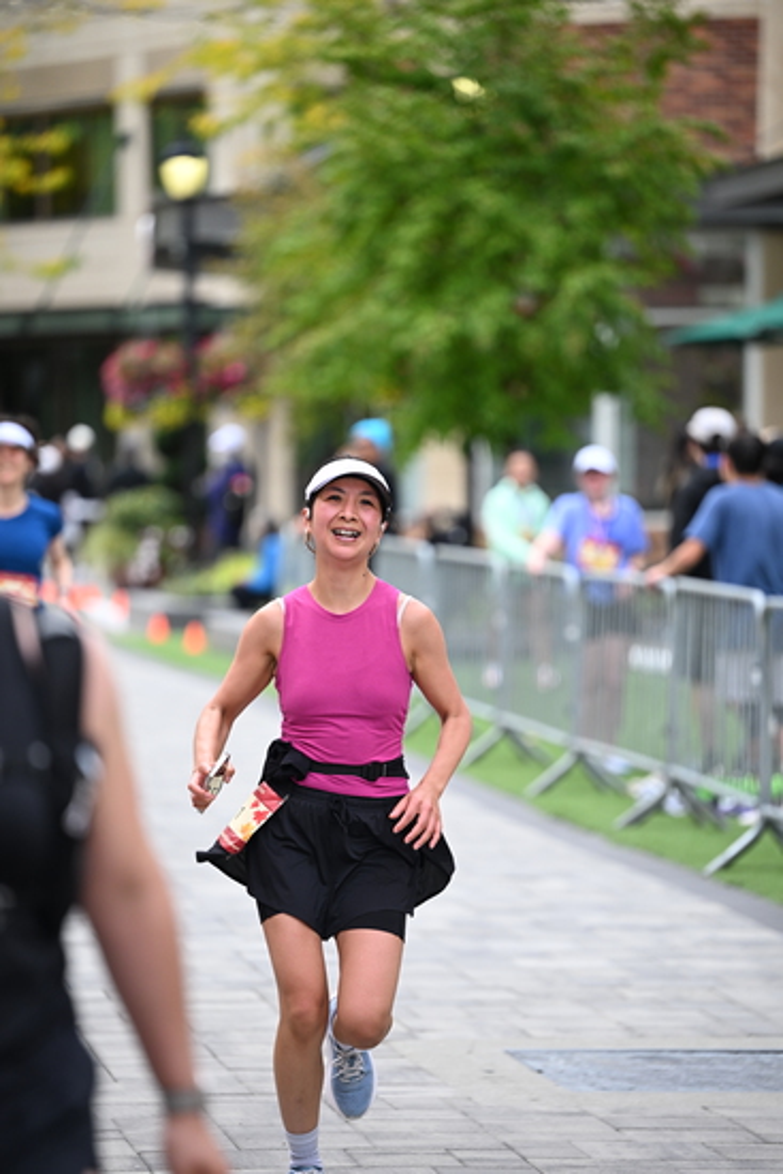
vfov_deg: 12.8
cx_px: 392
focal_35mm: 160
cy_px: 587
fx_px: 5216
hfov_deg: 8.6
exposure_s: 1/2000
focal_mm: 160
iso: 640
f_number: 2.8
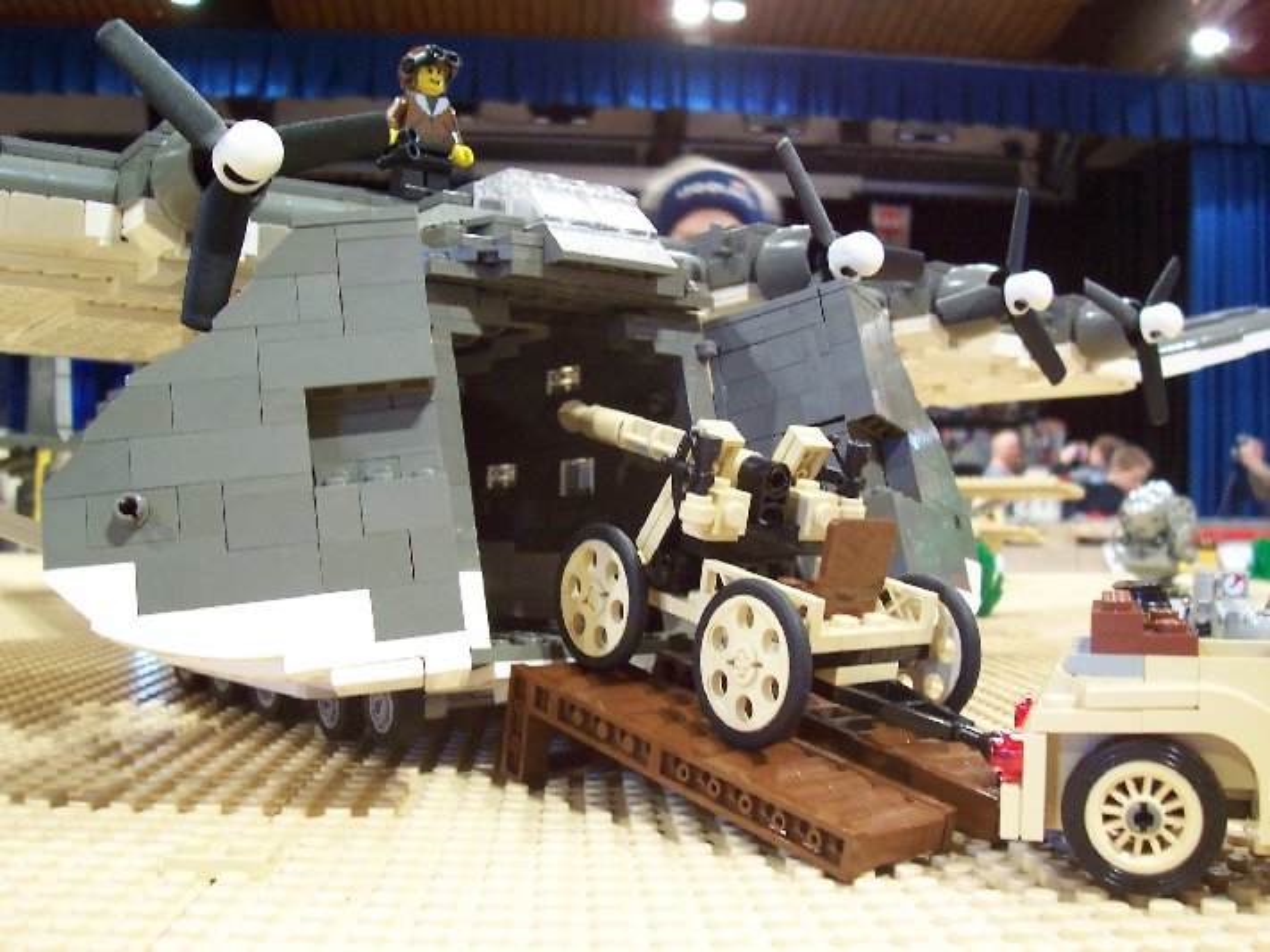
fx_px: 1357
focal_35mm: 37
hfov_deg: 50.1
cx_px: 635
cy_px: 476
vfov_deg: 38.7
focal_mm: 5.6
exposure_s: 1/10
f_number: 2.8
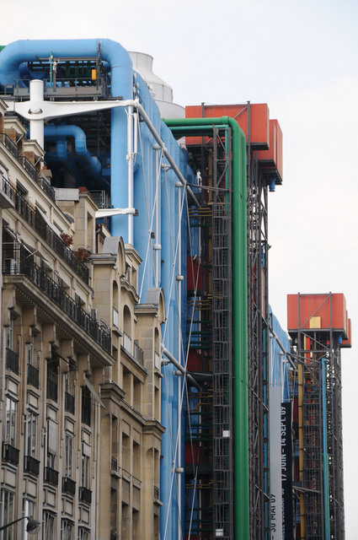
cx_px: 179
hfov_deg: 8.1
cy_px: 270
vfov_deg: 12.2
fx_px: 2513
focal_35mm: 168
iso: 200
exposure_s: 1/250
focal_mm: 112
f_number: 8
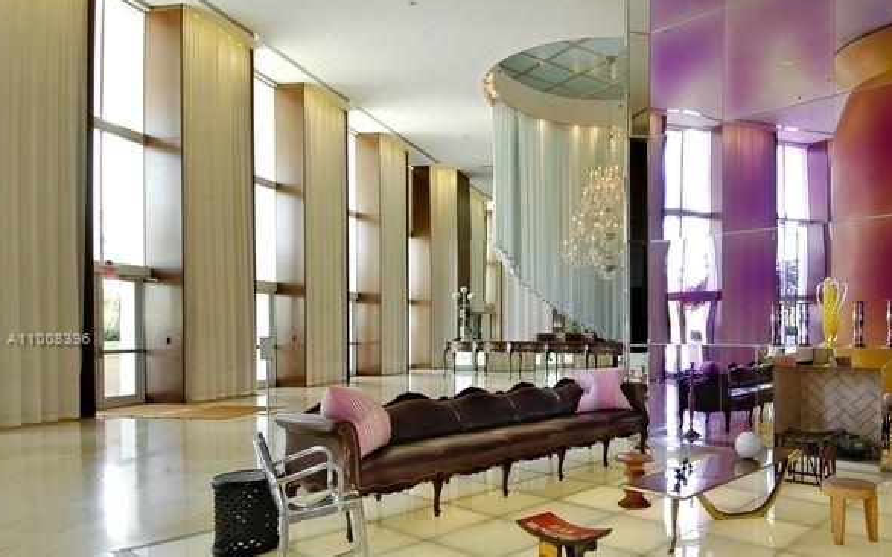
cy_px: 340
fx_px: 608
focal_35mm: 25
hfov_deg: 71.1
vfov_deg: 48.9
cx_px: 569
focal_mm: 12
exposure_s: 1/10
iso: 200
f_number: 7.1
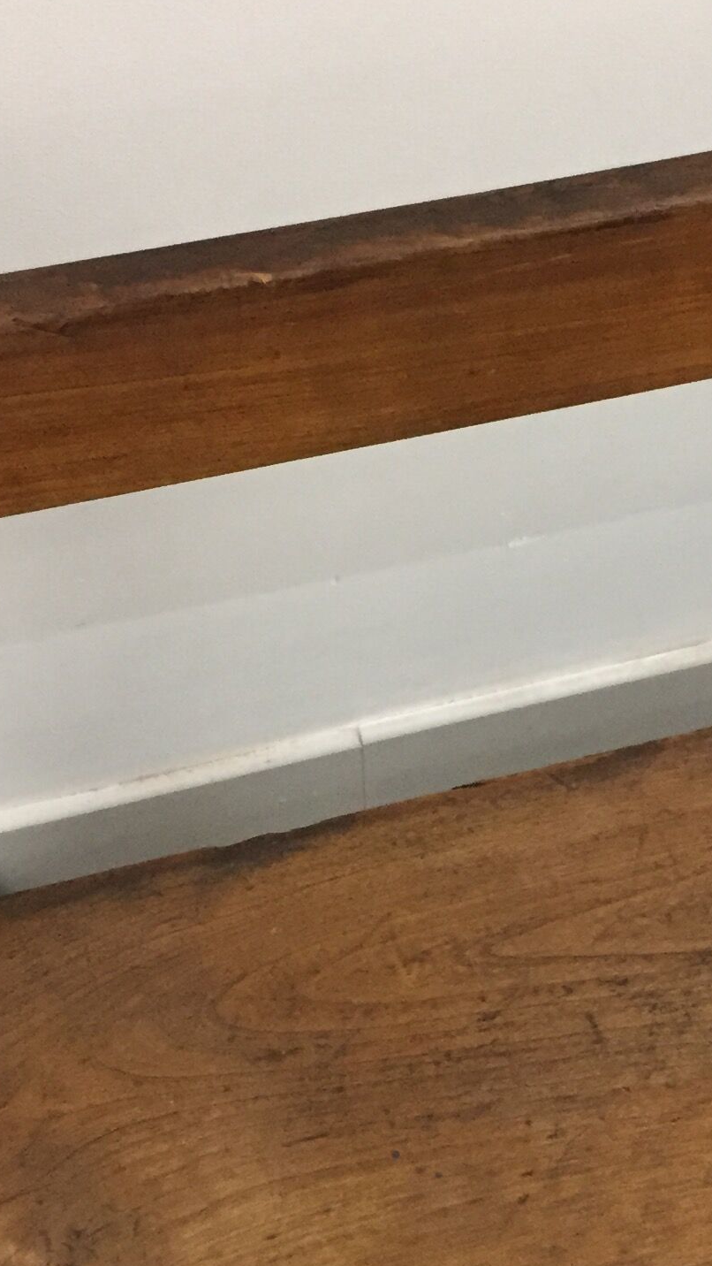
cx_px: 612
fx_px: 2415
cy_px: 831
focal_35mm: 72
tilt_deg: -68.4
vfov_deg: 29.2
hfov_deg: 16.6
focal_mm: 4.15
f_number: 2.2
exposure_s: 1/17
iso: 250
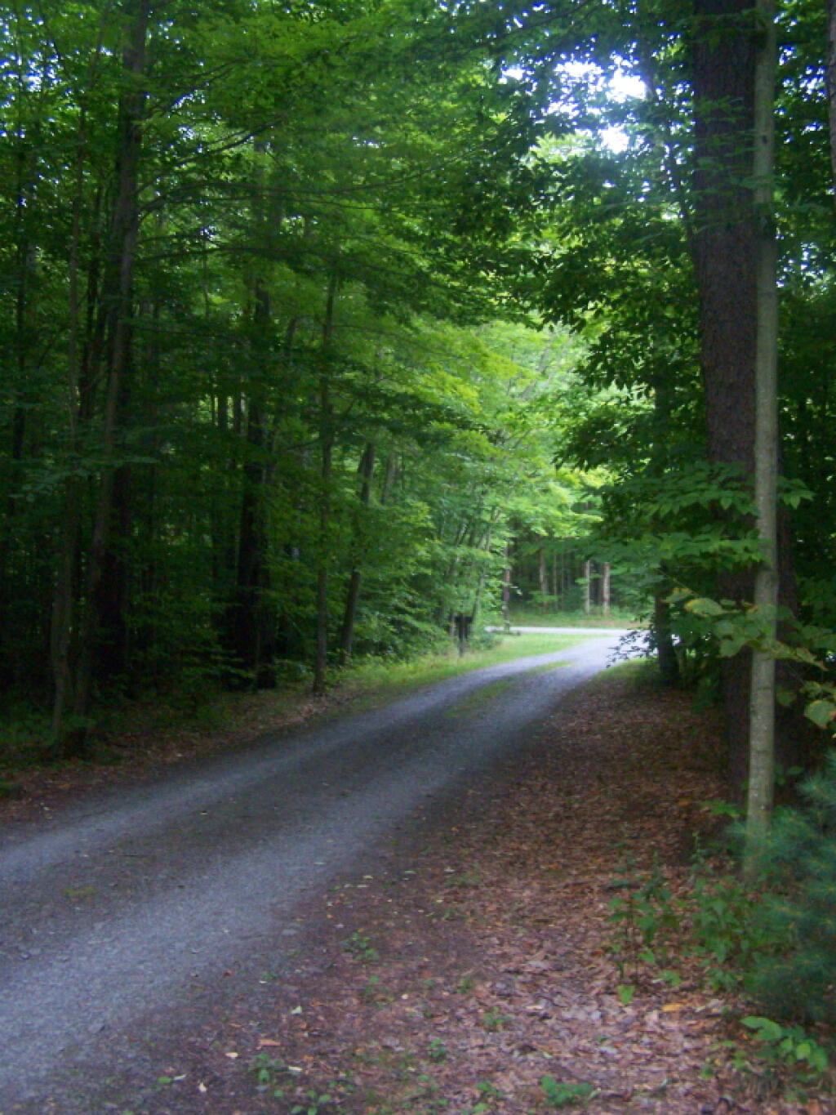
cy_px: 558
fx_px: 1223
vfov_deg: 49.0
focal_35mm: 38
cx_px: 418
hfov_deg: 37.7
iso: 400
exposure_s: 1/60
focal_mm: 6.3
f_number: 2.8
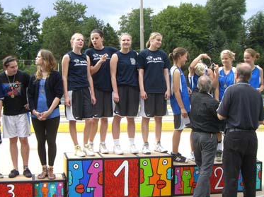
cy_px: 106
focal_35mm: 51
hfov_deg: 37.4
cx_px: 112
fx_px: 389
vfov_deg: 28.5
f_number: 4.3
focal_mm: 6.2
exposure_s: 1/250
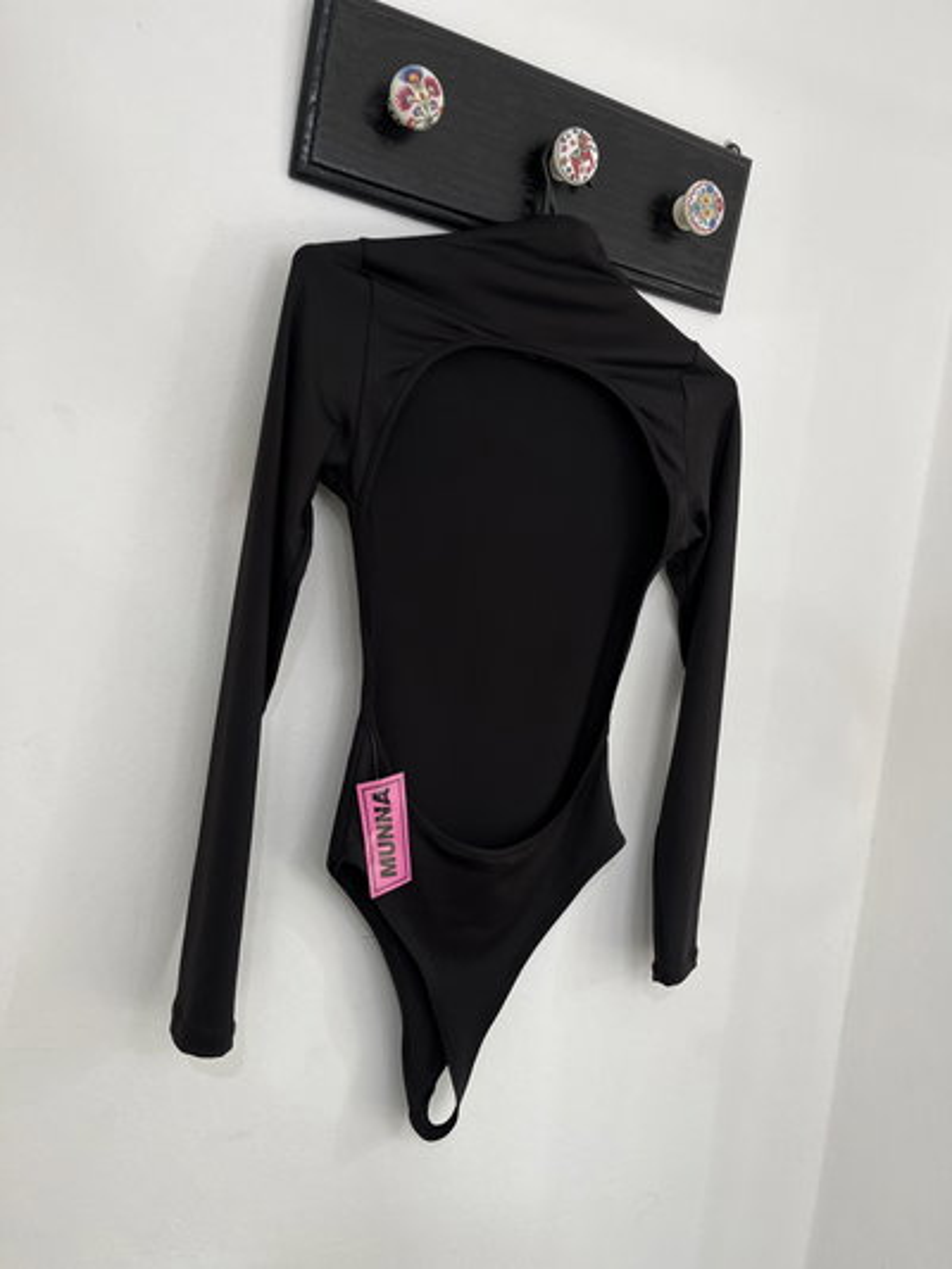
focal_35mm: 26
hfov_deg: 53.1
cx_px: 476
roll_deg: -6.7
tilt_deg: -4.4
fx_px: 953
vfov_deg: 67.3
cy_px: 634
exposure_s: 1/50
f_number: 1.6
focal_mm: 5.1
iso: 100
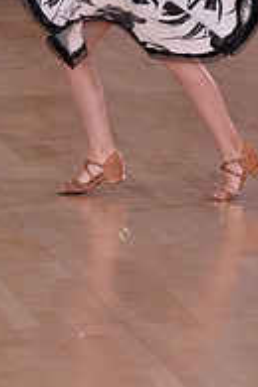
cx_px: -23
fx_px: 4310
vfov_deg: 5.1
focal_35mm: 401
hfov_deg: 3.4
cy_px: -165
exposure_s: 1/250
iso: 2000
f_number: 6.3
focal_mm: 135
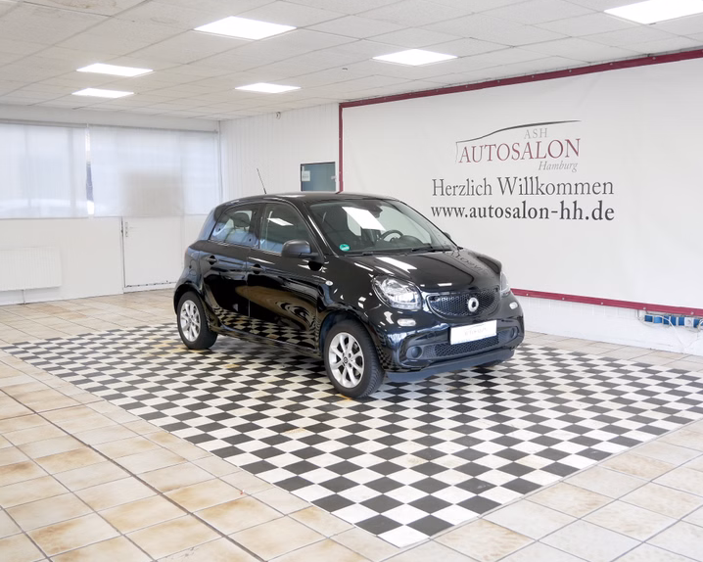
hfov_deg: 49.0
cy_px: 280
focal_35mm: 37
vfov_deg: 40.1
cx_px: 384
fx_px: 770
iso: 640
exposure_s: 1/60
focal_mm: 17
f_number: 3.8
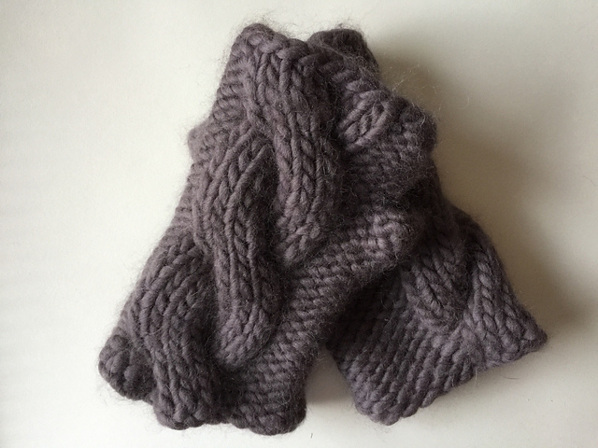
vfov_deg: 48.2
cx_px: 299
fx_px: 501
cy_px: 224
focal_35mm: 29
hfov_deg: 61.7
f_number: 2.2
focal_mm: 4.15
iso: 100
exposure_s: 1/15
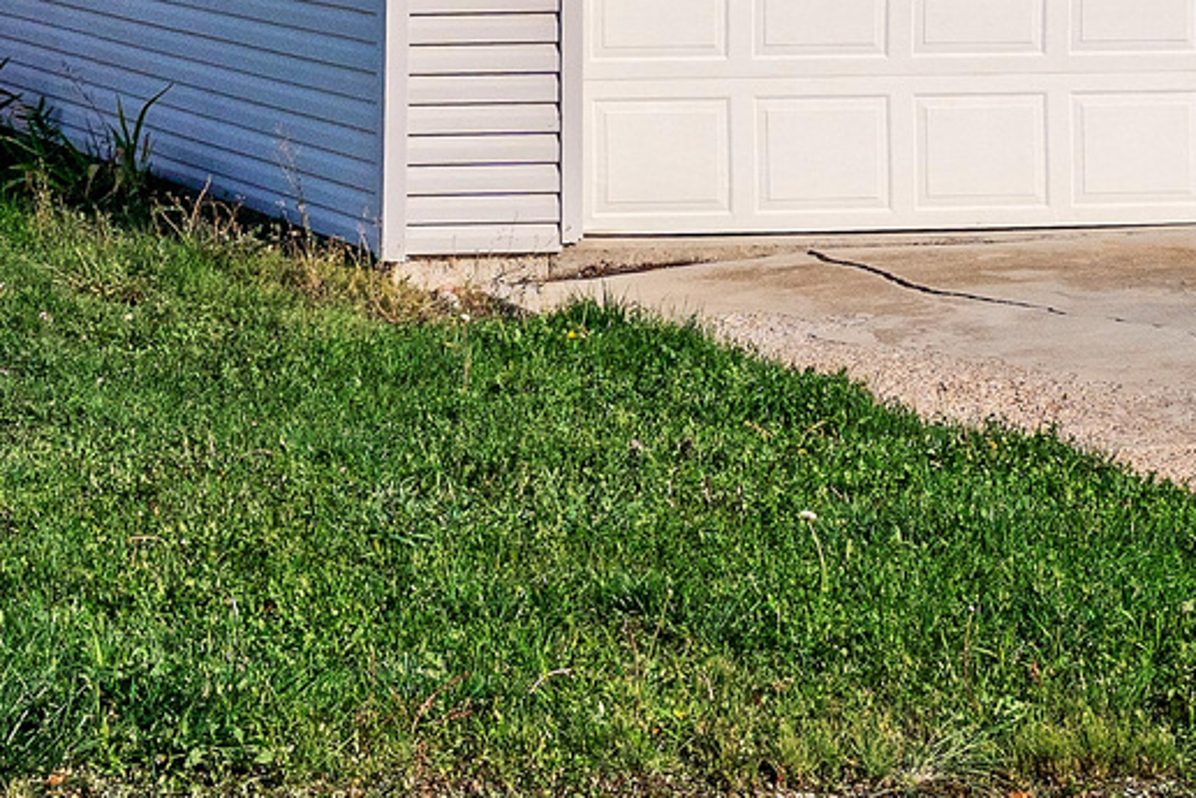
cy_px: -117
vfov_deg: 14.0
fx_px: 3157
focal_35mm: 95
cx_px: -136
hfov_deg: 20.4
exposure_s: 1/1250
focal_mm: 24
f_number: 8
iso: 400
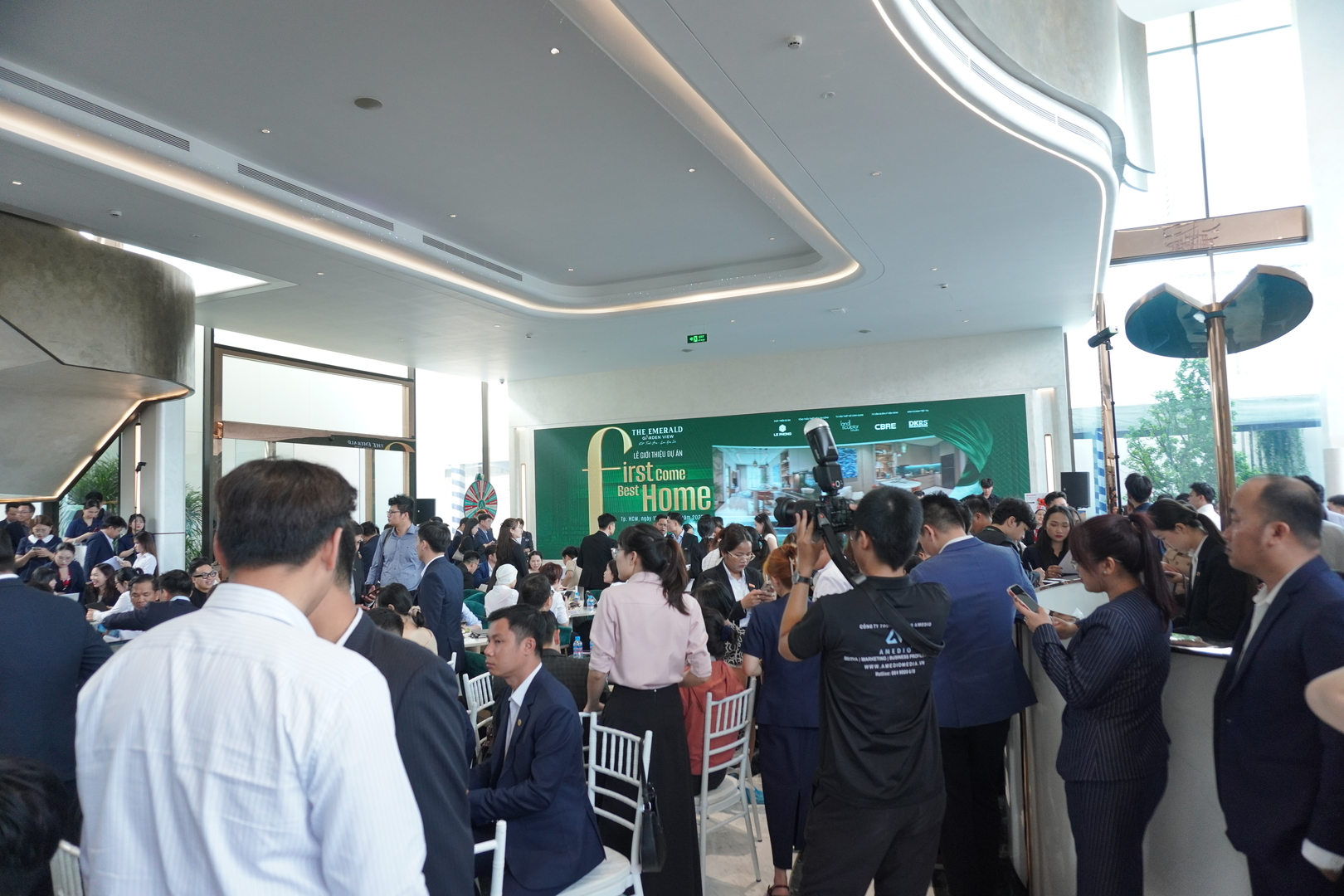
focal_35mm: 24
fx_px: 896
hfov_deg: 73.7
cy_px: 448
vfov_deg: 53.1
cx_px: 672
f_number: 3.5
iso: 800
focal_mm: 16
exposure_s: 1/125
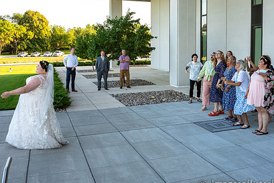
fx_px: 259
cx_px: 162
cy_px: 63
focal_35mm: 34
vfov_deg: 38.5
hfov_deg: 55.4
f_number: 5.6
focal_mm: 24
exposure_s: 1/160
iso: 320
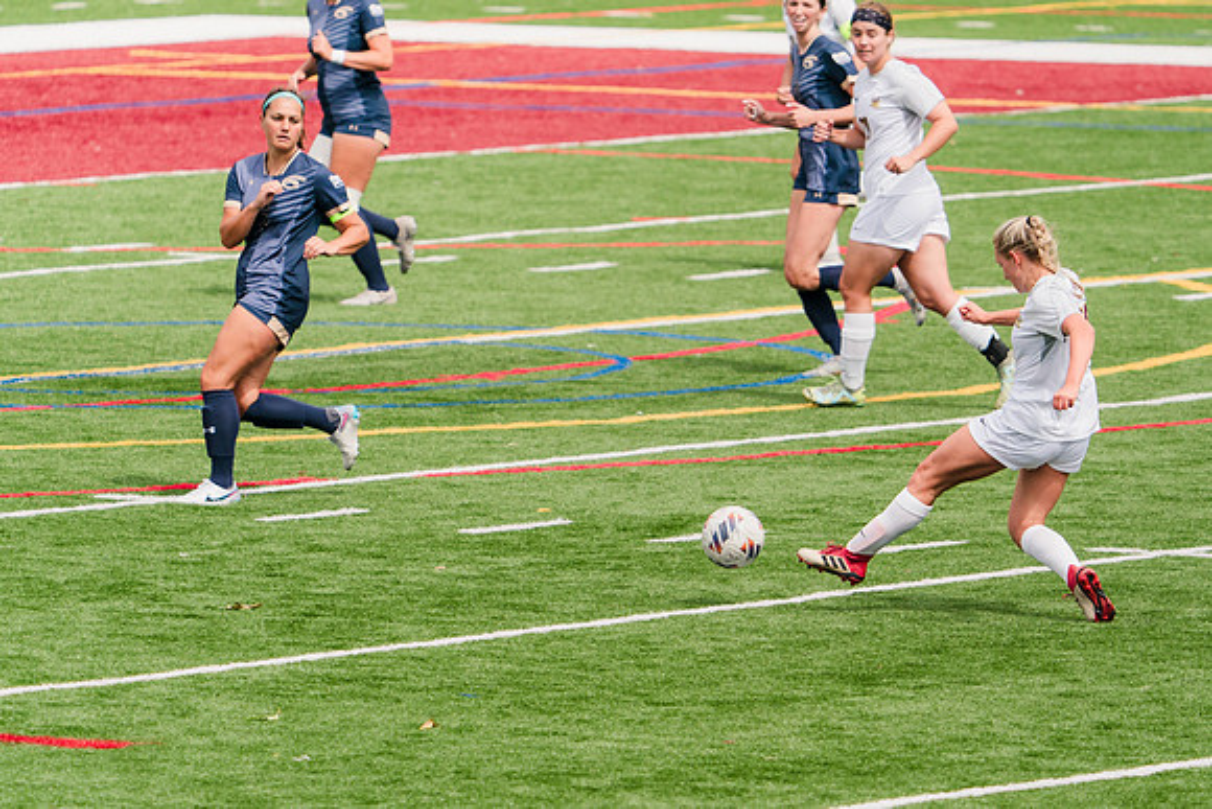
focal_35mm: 448
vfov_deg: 3.1
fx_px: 15072
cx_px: 749
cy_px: 404
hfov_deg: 4.6
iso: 400
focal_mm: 362
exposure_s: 1/1600
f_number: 6.3
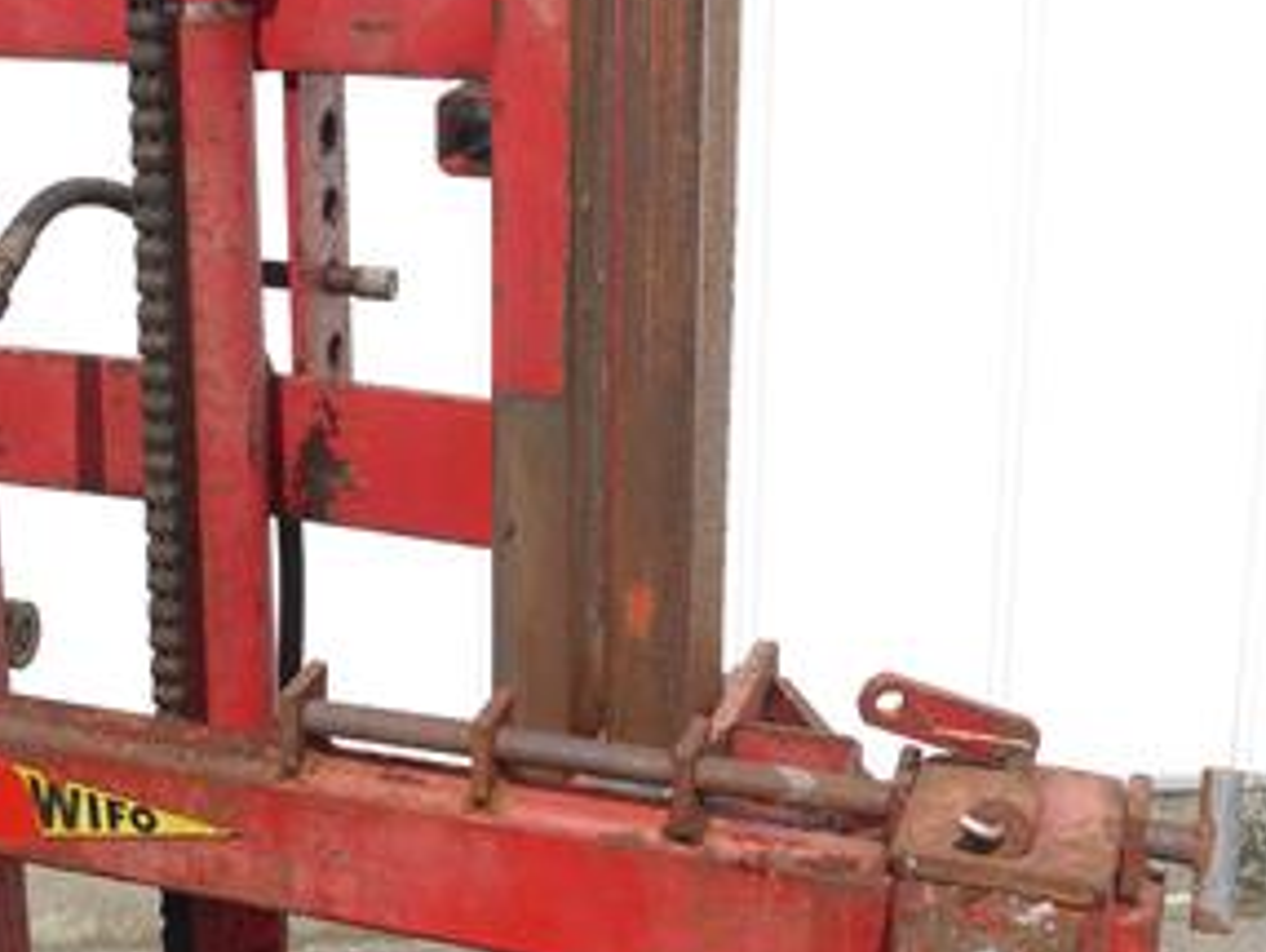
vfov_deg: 22.0
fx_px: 2452
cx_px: 277
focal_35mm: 67
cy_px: 425
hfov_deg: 28.4
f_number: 7.1
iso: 160
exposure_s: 1/500
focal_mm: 15
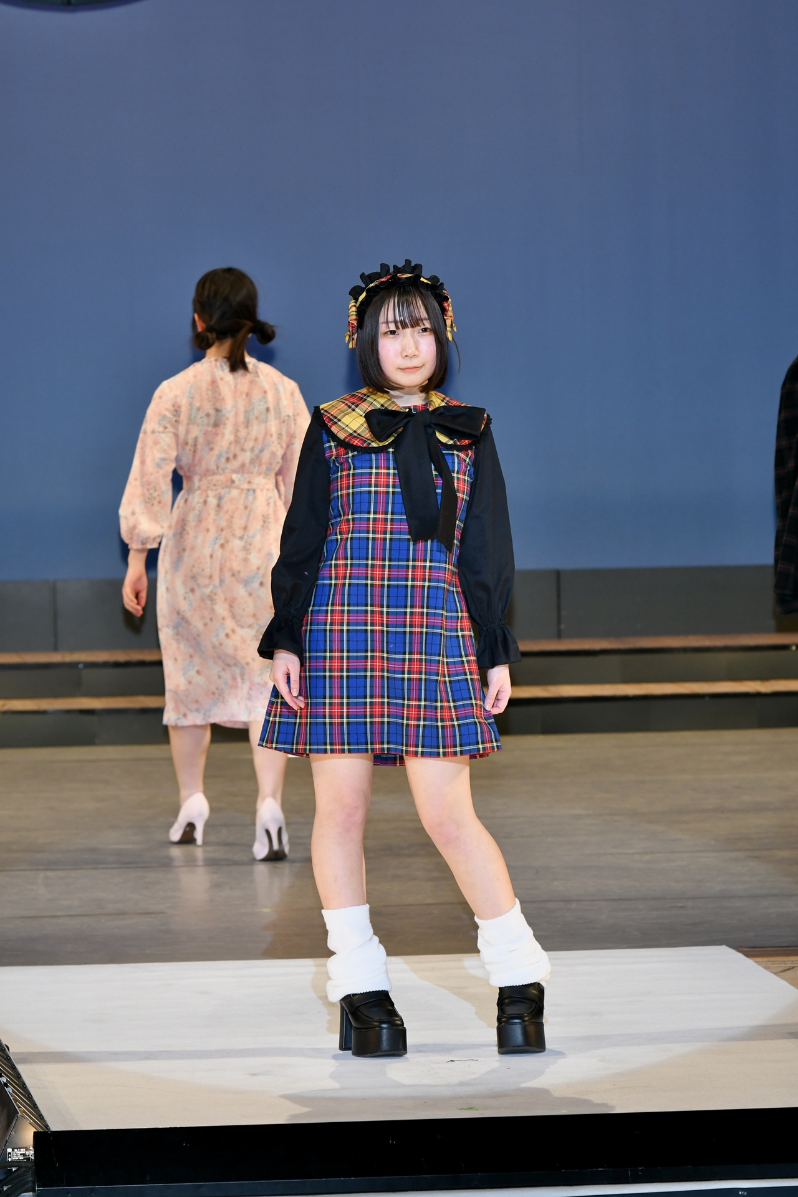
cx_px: 399
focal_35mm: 195
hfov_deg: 7.0
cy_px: 598
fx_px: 6483
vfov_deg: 10.5
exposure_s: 1/250
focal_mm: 130
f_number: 5.6
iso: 800
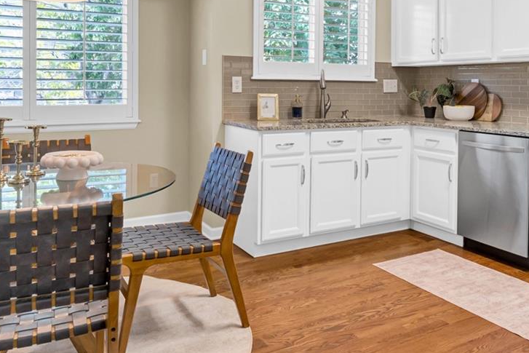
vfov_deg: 39.4
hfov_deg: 56.6
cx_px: 327
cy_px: 109
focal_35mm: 33
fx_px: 485
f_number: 10
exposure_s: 1/6
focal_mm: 10
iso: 400
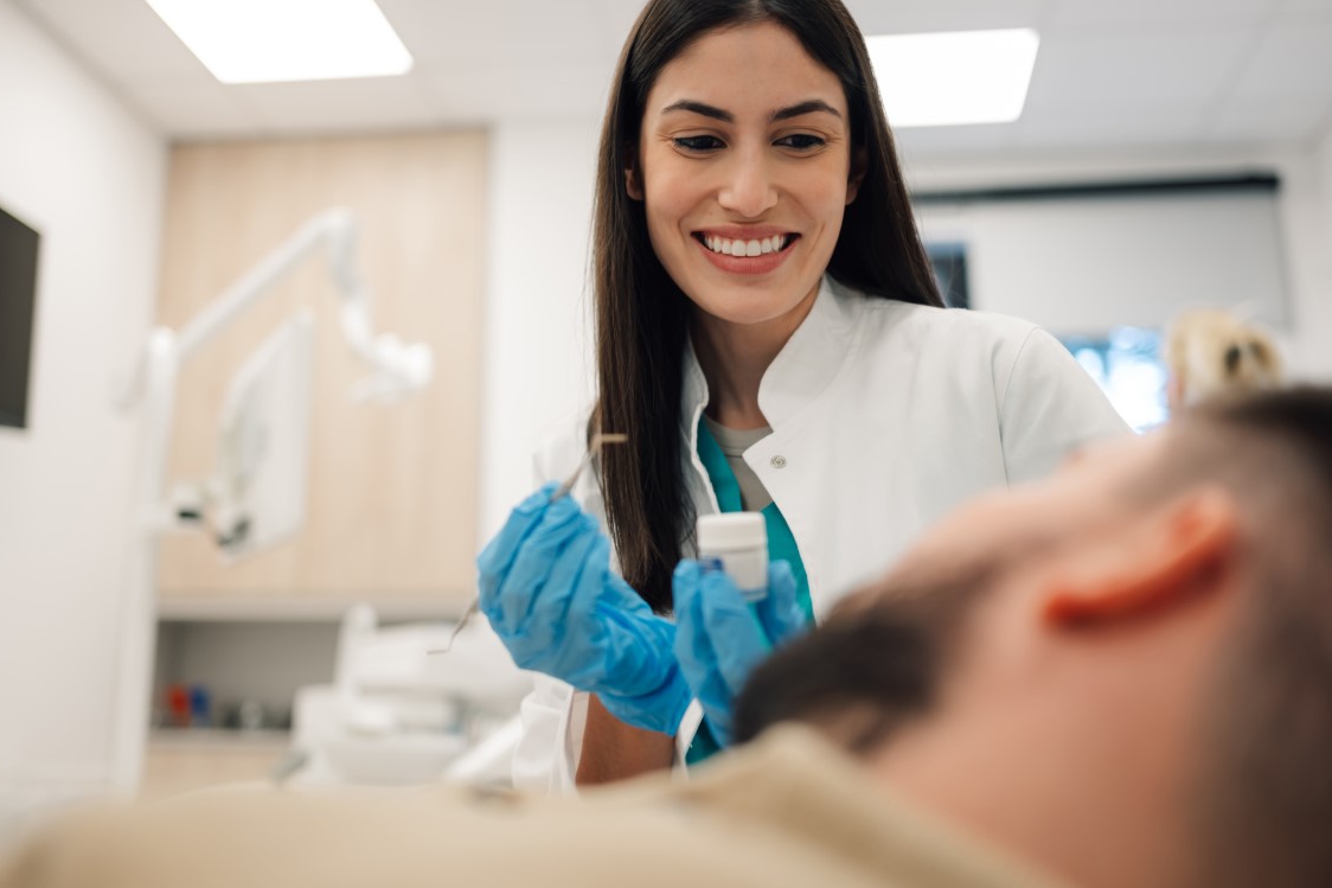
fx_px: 1517
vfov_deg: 32.6
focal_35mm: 41
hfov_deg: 47.4
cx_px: 672
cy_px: 437
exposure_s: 1/160
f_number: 2
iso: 200
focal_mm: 40
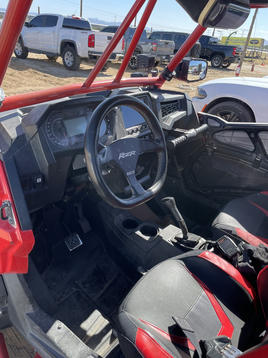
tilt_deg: -28.8
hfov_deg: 53.1
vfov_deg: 67.3
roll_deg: -7.6
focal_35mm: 26
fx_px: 268
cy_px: 179
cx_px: 134
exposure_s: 1/895
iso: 32
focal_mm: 4.2
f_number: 1.6
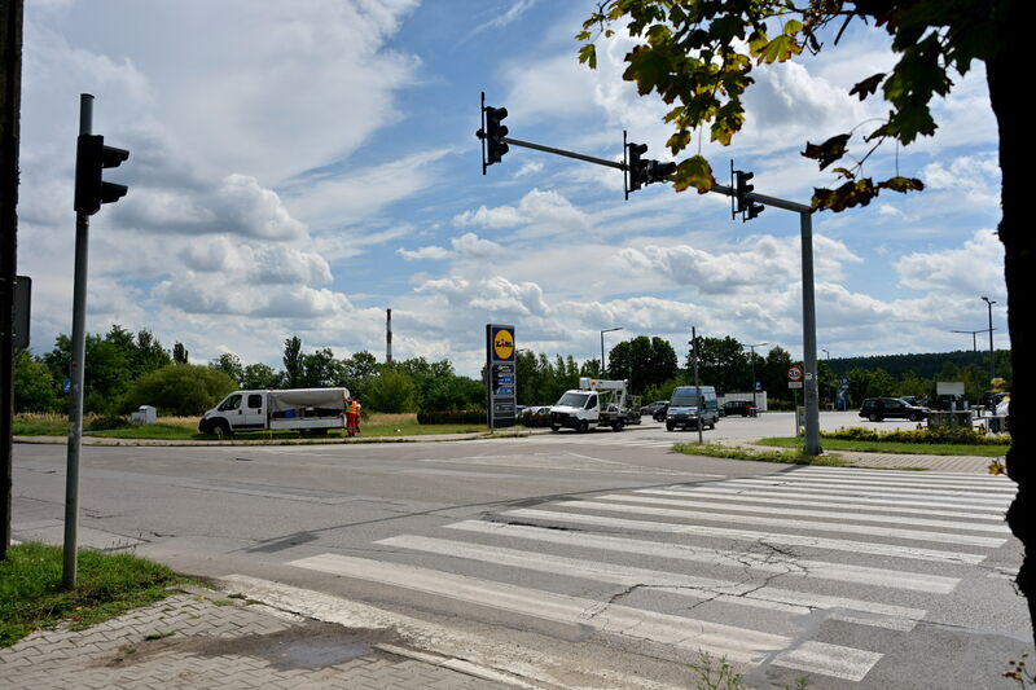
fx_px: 806
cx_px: 518
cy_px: 345
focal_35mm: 28
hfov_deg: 65.5
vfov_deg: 46.4
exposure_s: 1/2500
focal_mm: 28
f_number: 4
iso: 100
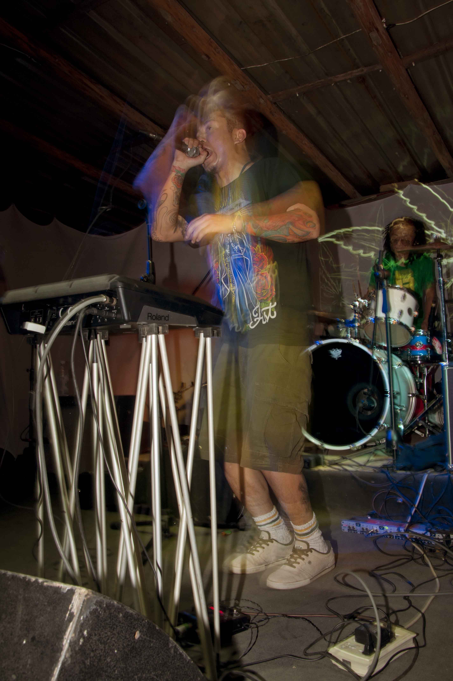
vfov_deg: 59.6
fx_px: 596
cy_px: 340
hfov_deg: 41.6
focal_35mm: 32
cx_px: 226
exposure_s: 1/2.5
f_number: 13
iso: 160
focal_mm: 21
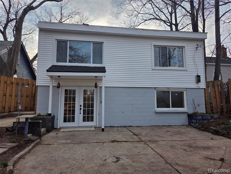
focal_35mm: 23
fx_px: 153
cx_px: 116
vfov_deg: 58.9
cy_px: 87
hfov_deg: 73.9
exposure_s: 1/690
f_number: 1.8
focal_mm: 5.4
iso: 25
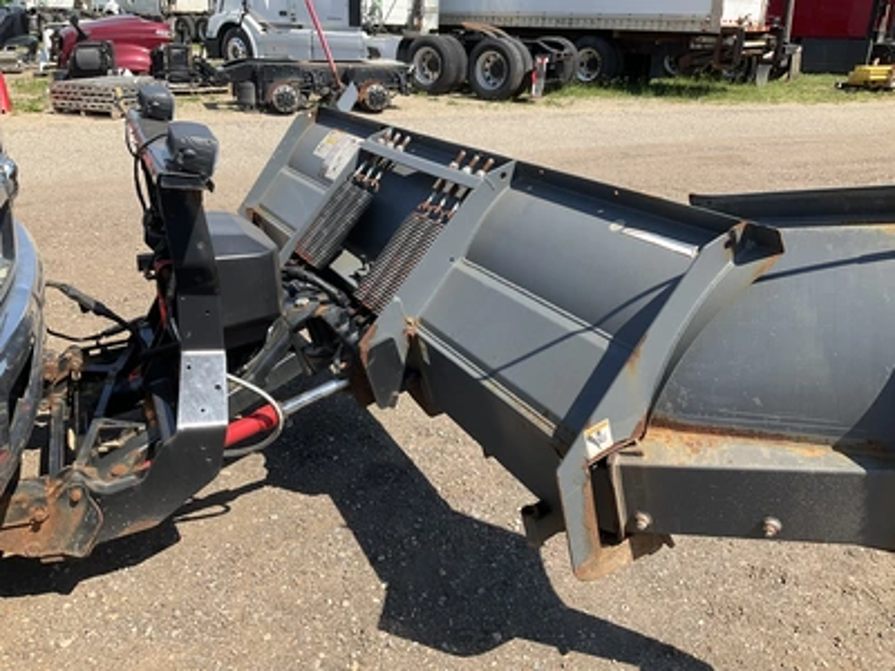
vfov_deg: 48.2
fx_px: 750
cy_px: 336
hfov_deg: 61.7
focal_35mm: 29
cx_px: 448
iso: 25
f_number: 1.8
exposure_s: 1/997
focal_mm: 3
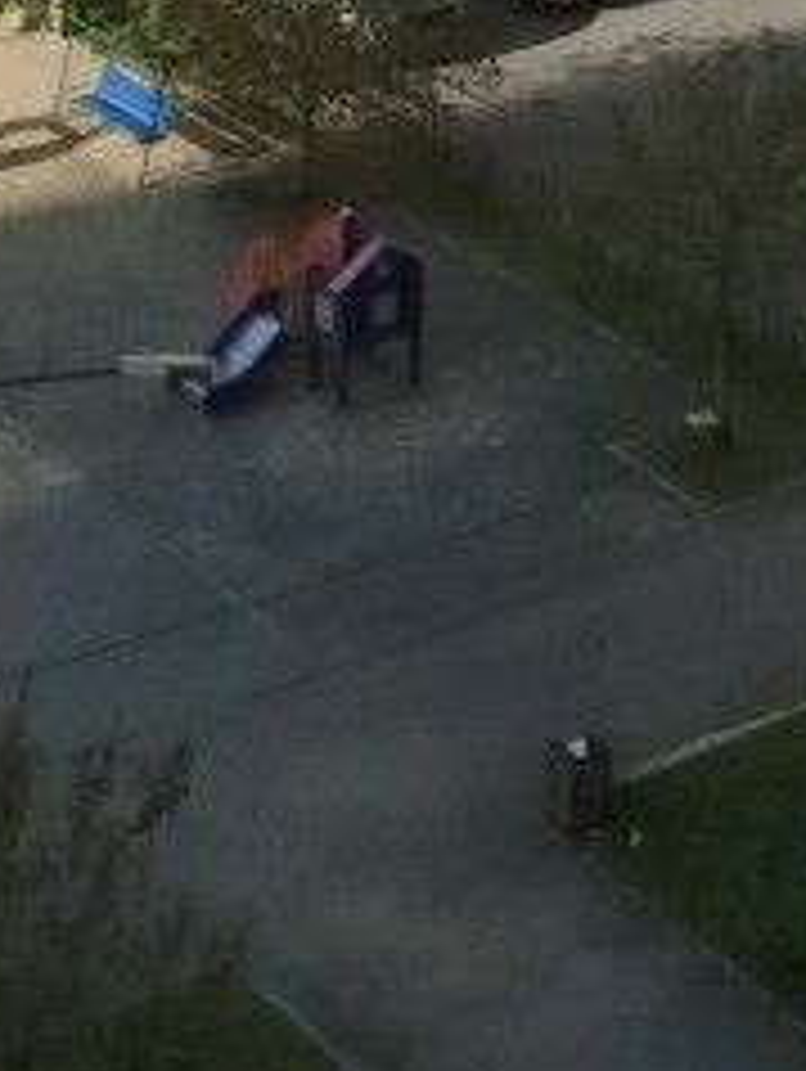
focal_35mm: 145
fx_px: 4494
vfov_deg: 11.3
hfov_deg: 10.2
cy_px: -1494
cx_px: 486
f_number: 1.7
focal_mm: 5.31
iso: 50
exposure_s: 1/1608
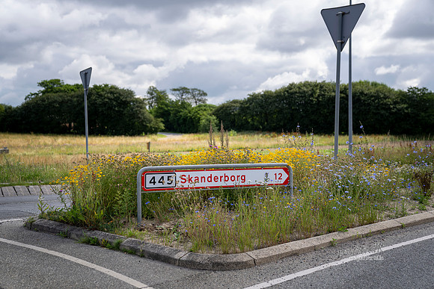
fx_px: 615
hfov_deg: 38.9
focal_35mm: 51
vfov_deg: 26.5
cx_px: 217
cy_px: 144
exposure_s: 1/1250
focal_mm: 51
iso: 125
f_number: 2.8
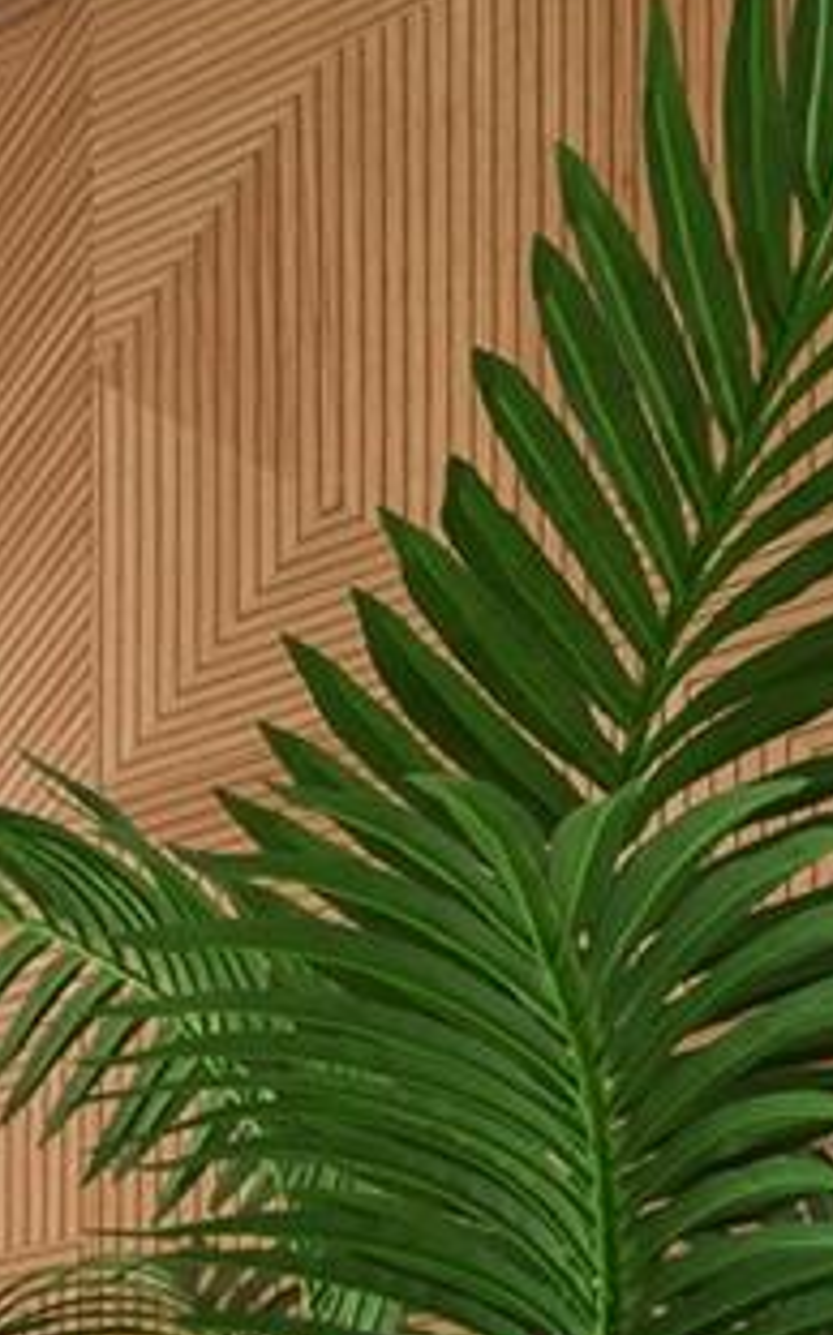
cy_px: 2249
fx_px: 2292
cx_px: -1035
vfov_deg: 22.7
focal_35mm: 63
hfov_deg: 14.9
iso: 250
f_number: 8
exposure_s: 1/6
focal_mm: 12
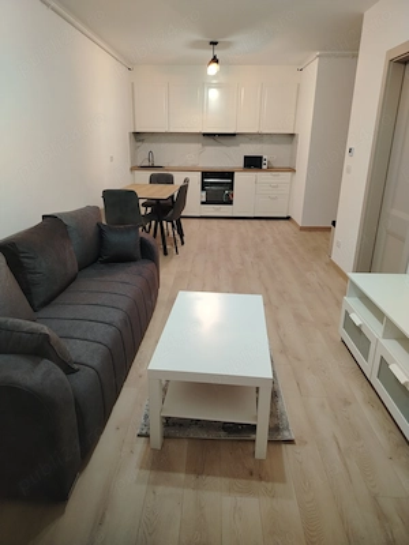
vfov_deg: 71.6
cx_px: 204
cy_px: 272
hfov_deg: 56.8
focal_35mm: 24
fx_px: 378
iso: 1000
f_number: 1.75
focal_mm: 5.25
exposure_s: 1/30
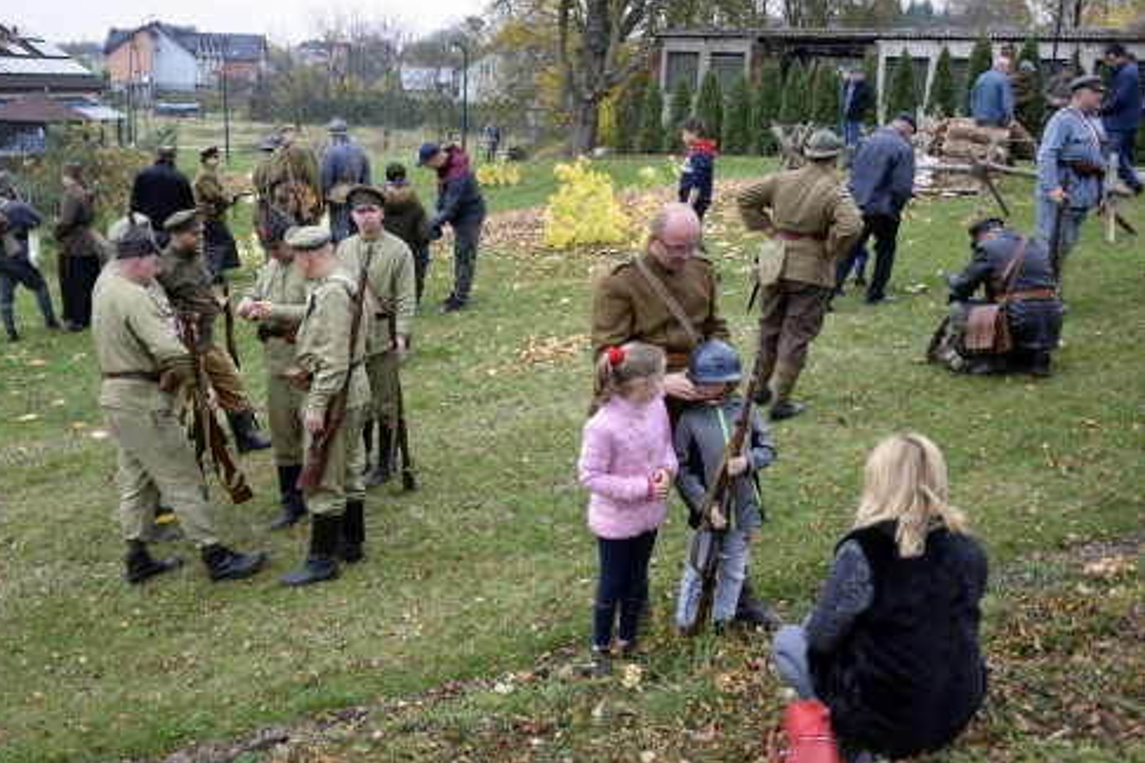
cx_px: 558
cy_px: 387
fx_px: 1177
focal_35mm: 37
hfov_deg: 51.9
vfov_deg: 35.9
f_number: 4.5
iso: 400
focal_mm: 24
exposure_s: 1/80
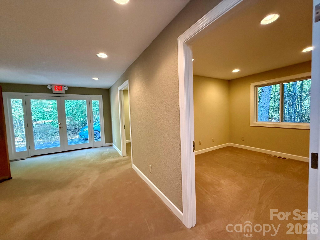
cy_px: 120
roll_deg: +2.5
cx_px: 160
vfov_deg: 85.7
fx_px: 129
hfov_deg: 102.1
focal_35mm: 14
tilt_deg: -2.5
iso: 640
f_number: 2.2
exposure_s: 1/120
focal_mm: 2.22
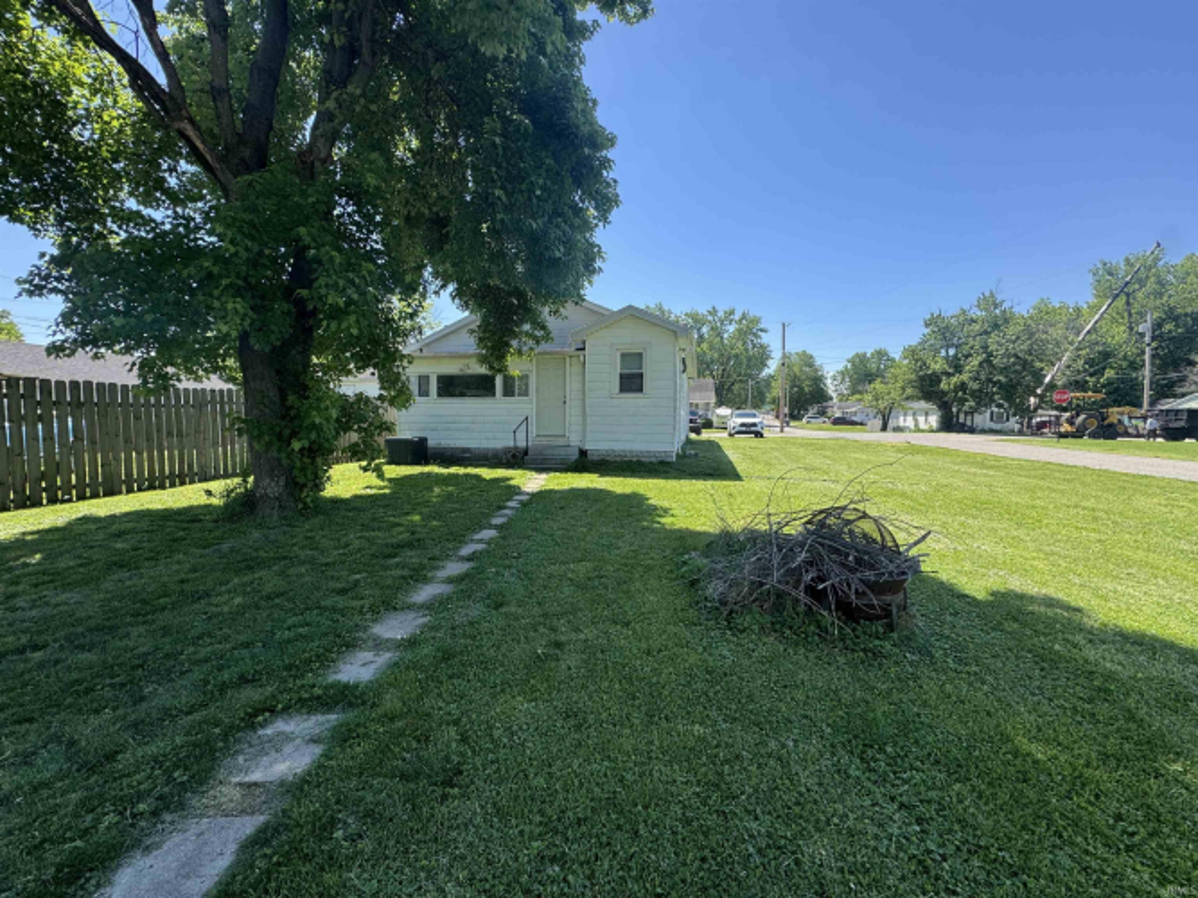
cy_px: 449
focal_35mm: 14
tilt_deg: -3.6
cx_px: 599
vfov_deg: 85.7
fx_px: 484
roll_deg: +0.8
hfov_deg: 102.1
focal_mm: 2.22
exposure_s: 1/693
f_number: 2.2
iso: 40
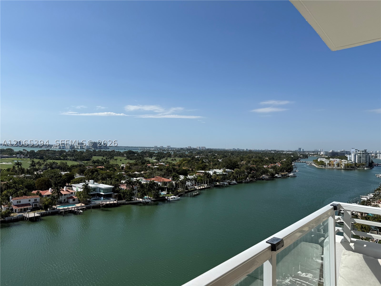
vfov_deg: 56.8
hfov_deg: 71.6
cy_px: 143
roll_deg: -1.4
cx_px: 190
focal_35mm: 24
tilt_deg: +1.7
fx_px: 264
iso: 80
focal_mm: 6.76
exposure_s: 1/8130
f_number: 1.78
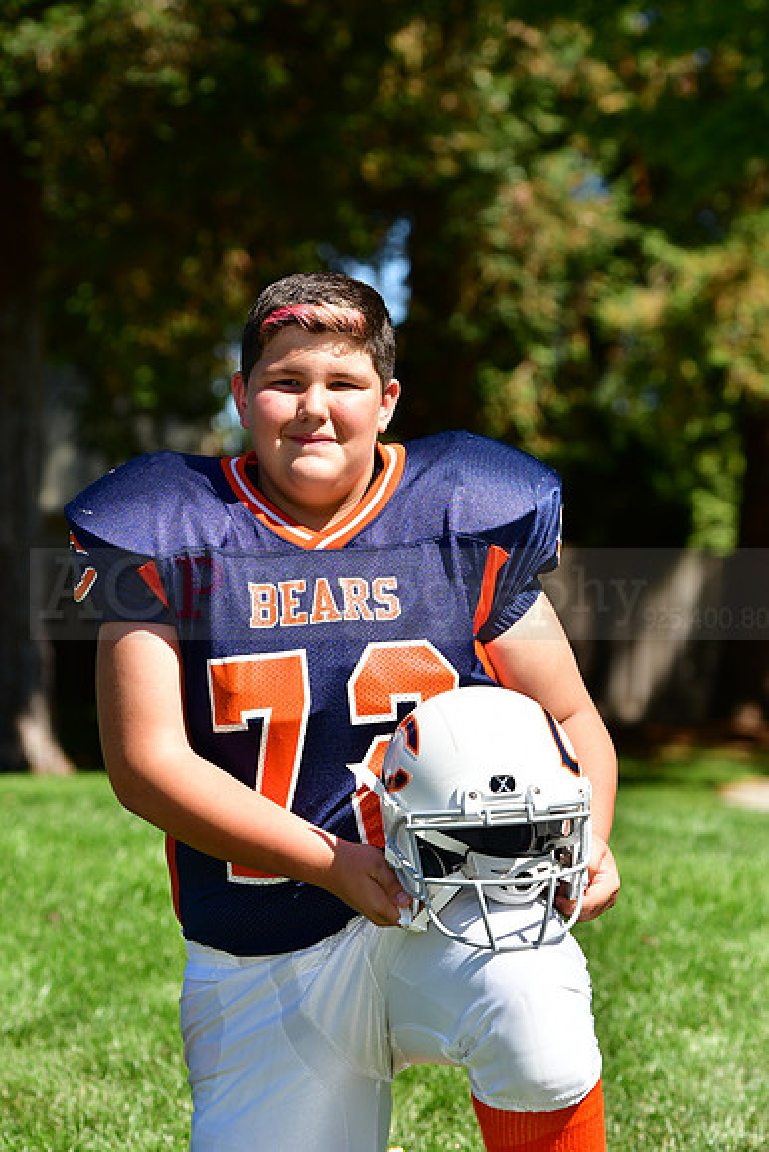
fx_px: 5043
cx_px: 384
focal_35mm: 158
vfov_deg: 13.0
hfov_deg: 8.7
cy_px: 576
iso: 400
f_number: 4.5
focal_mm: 105
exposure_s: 1/3200
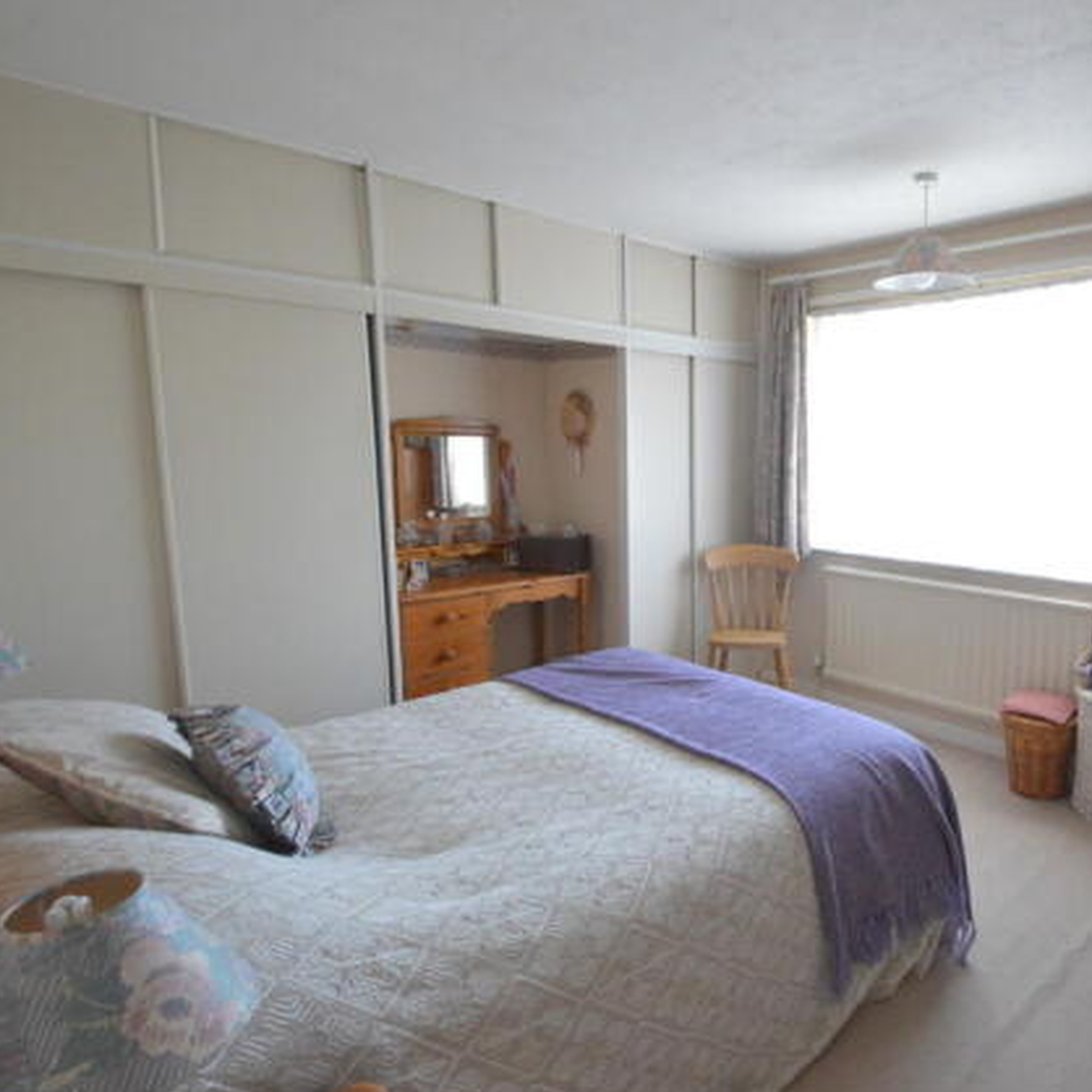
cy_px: 546
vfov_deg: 74.8
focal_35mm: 20
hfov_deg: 70.7
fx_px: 714
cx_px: 794
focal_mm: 10
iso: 3200
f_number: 13
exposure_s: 1/25
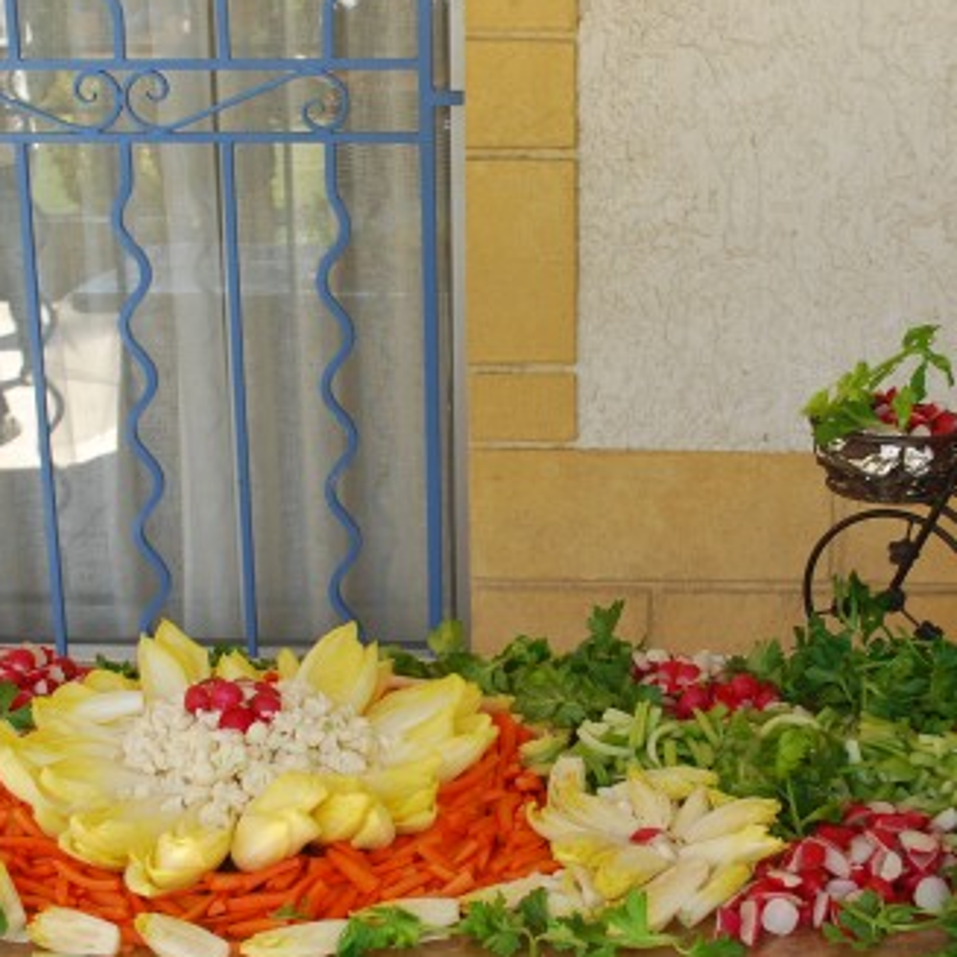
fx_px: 1877
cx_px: 536
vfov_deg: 28.6
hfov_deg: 28.6
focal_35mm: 60
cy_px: 546
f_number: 5
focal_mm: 24
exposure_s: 1/100
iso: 200
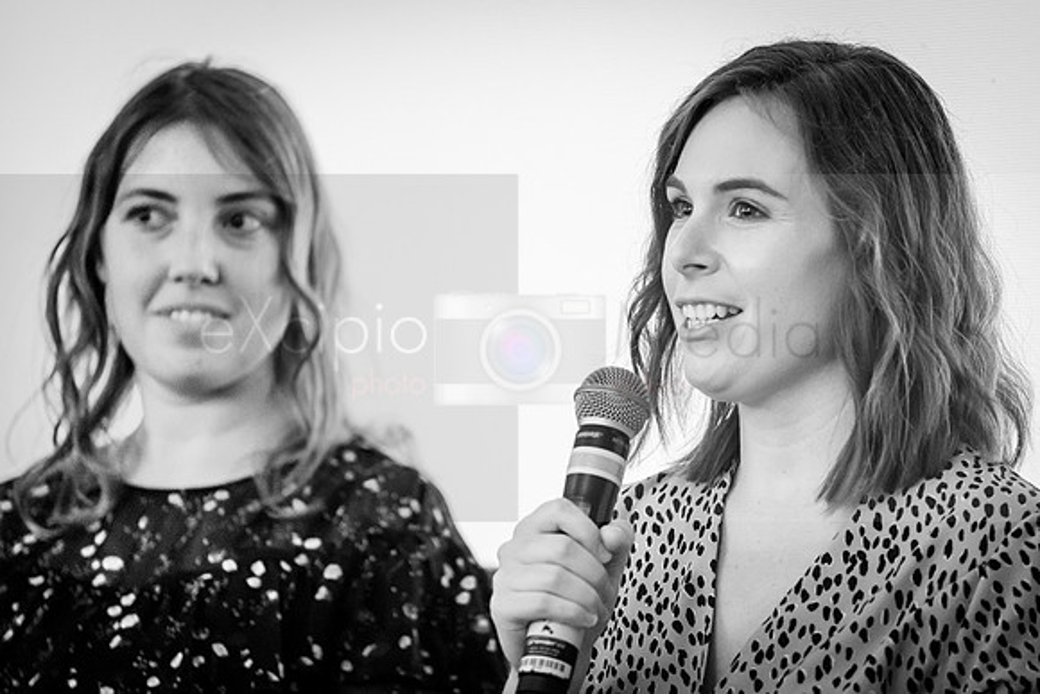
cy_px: 319
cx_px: 511
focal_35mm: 222
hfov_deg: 9.3
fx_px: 6427
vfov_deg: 6.2
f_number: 2.8
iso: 6400
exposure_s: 1/160
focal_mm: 200
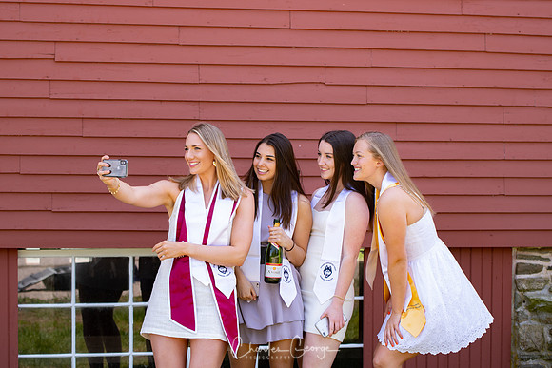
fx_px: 1610
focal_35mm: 105
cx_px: 276
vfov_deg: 13.0
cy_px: 184
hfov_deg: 19.5
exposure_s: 1/250
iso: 100
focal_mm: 70
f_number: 2.8
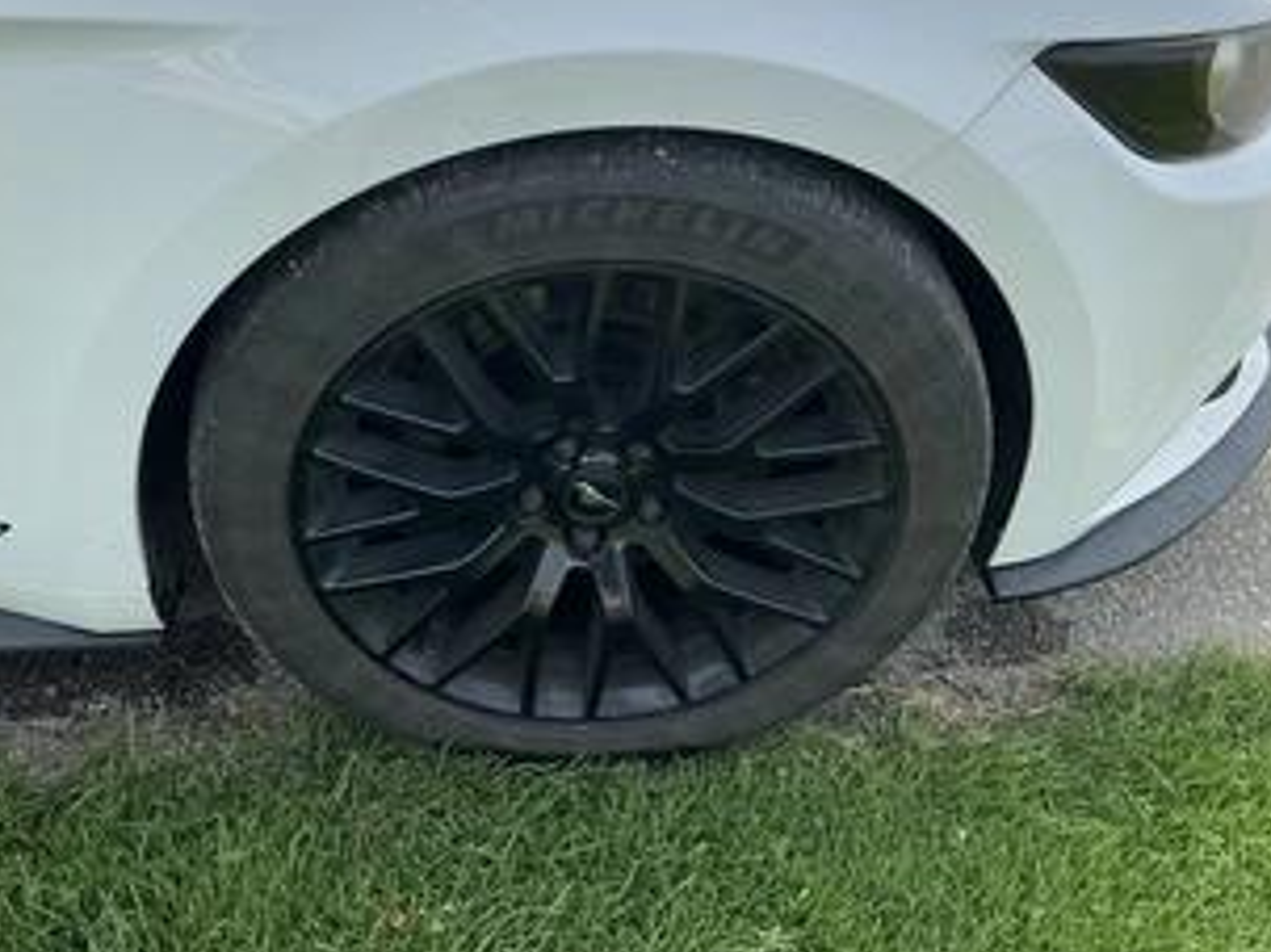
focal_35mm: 37
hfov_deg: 50.1
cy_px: 373
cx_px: 587
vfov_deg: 38.5
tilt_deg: -34.3
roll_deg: -3.7
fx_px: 1358
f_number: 1.8
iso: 25
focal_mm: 3
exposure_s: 1/898
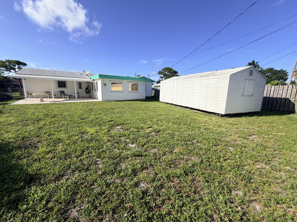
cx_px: 148
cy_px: 111
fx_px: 120
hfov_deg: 102.1
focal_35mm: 14
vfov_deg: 85.7
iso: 25
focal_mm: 2.22
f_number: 2.2
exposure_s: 1/853
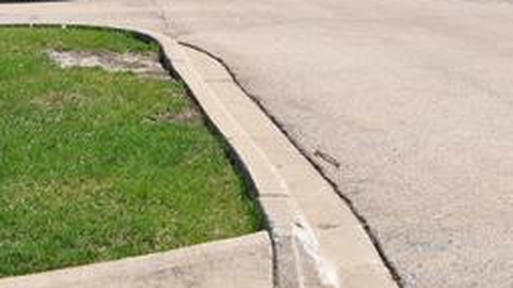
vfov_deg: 15.7
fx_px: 965
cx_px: 545
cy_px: -134
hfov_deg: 27.6
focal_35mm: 71
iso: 200
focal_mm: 18
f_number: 14
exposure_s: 1/200
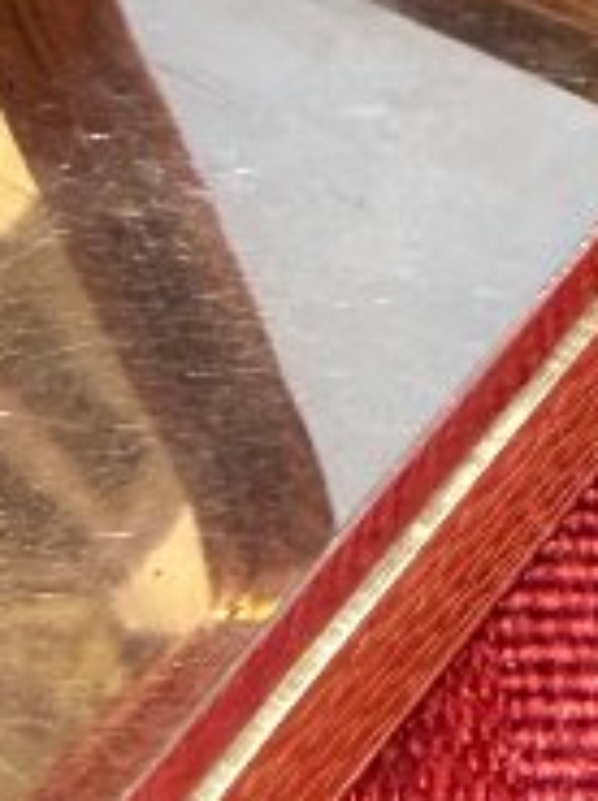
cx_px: -147
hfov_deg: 9.3
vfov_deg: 12.7
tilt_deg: -40.4
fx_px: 3606
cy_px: 481
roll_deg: +0.0
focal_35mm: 156
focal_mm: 2.22
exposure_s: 1/50
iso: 500
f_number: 2.2
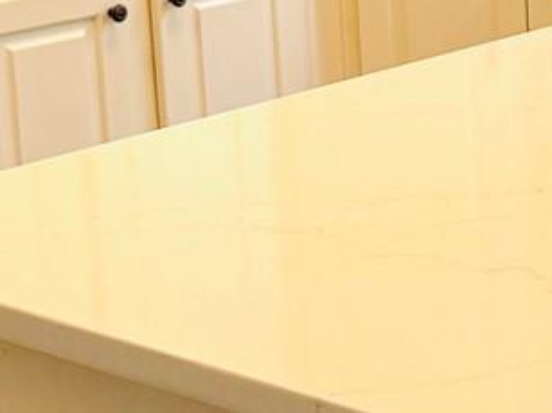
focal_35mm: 160
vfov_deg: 9.2
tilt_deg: -11.8
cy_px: 56
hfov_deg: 12.0
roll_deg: +1.0
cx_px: 748
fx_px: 2550
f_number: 1.78
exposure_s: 1/120
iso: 125
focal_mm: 6.76
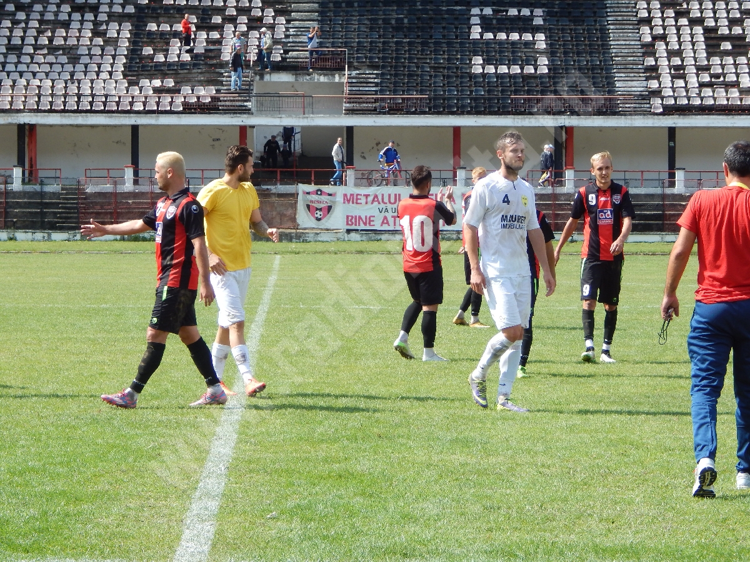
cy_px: 281
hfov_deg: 15.1
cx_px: 375
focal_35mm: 131
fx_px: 2838
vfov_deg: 11.3
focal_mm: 23.4
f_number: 4.8
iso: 125
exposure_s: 1/400
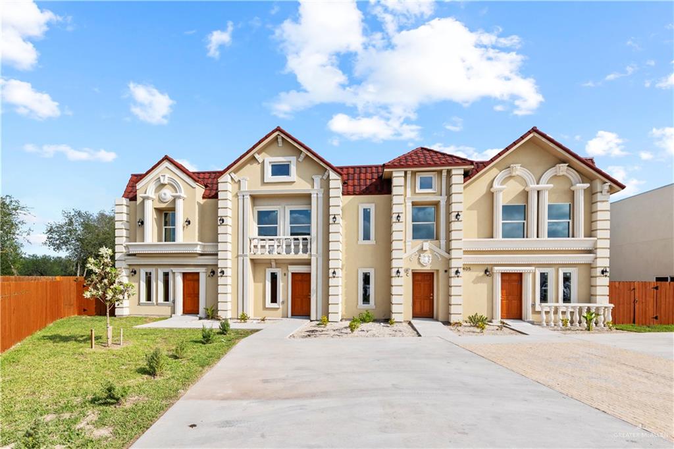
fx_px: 281
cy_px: 224
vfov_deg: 77.3
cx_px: 337
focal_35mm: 15
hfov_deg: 100.4
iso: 50
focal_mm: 15
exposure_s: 1/125
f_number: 9
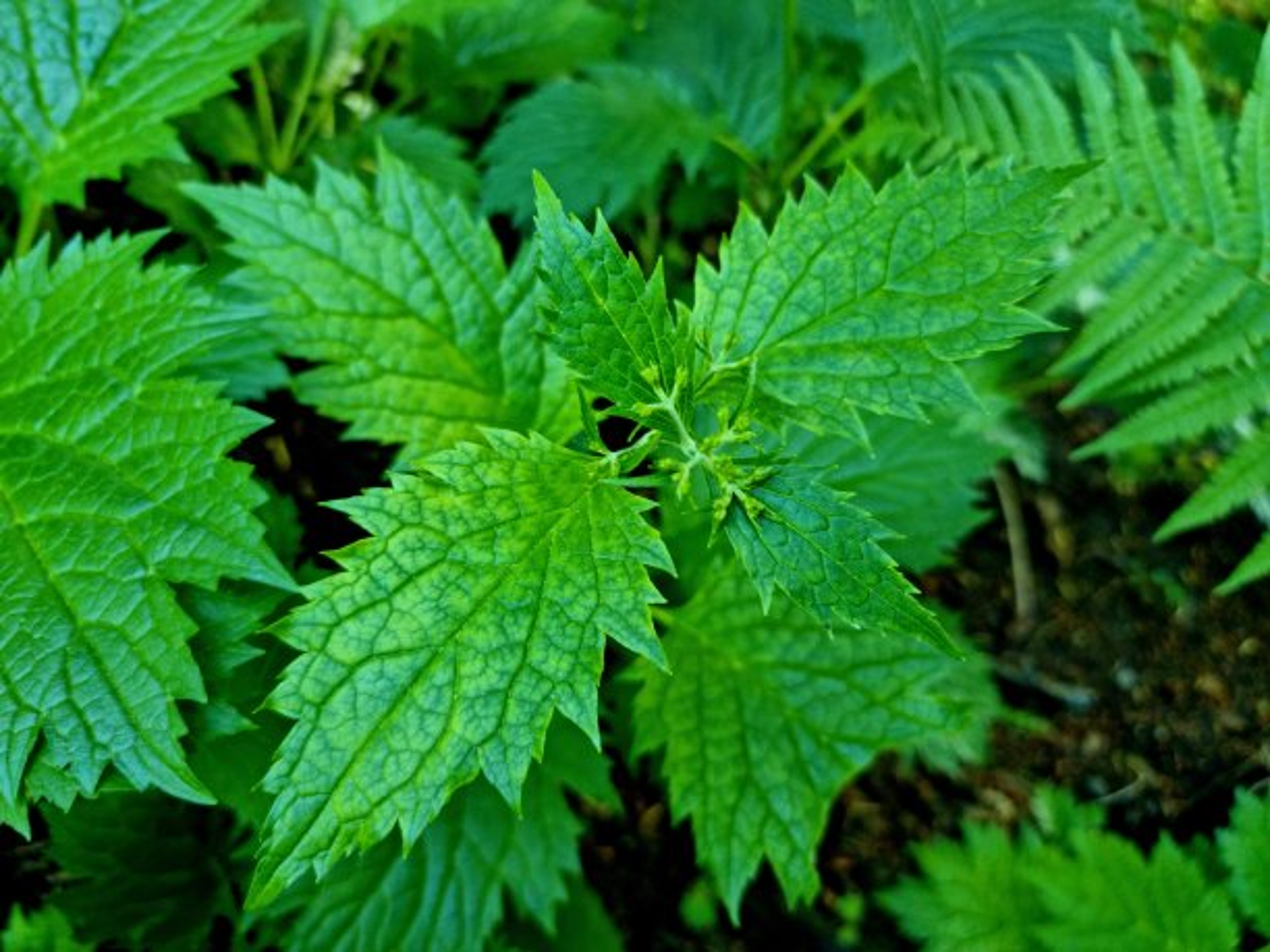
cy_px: 476
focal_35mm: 24
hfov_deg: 71.6
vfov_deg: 56.8
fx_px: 881
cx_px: 635
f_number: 1.8
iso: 64
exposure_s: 1/50
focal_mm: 6.7
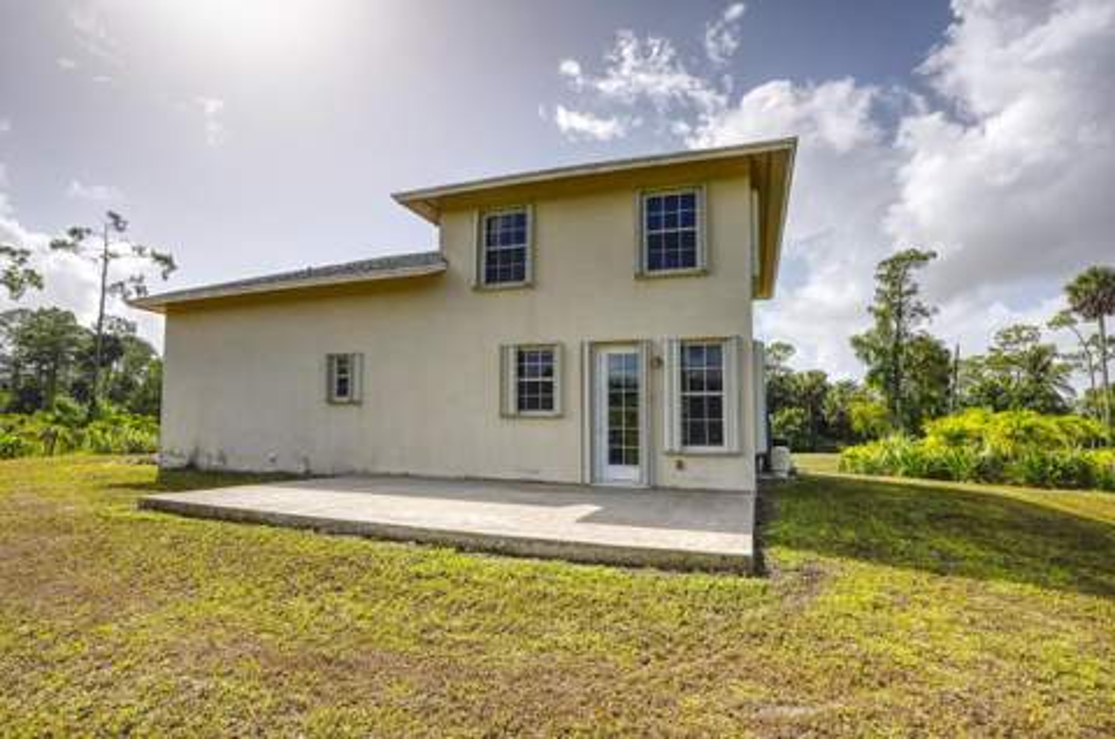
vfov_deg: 77.1
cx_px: 558
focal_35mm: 15
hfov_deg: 100.5
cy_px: 370
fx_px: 464
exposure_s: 1/640
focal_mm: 10
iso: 400
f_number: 11
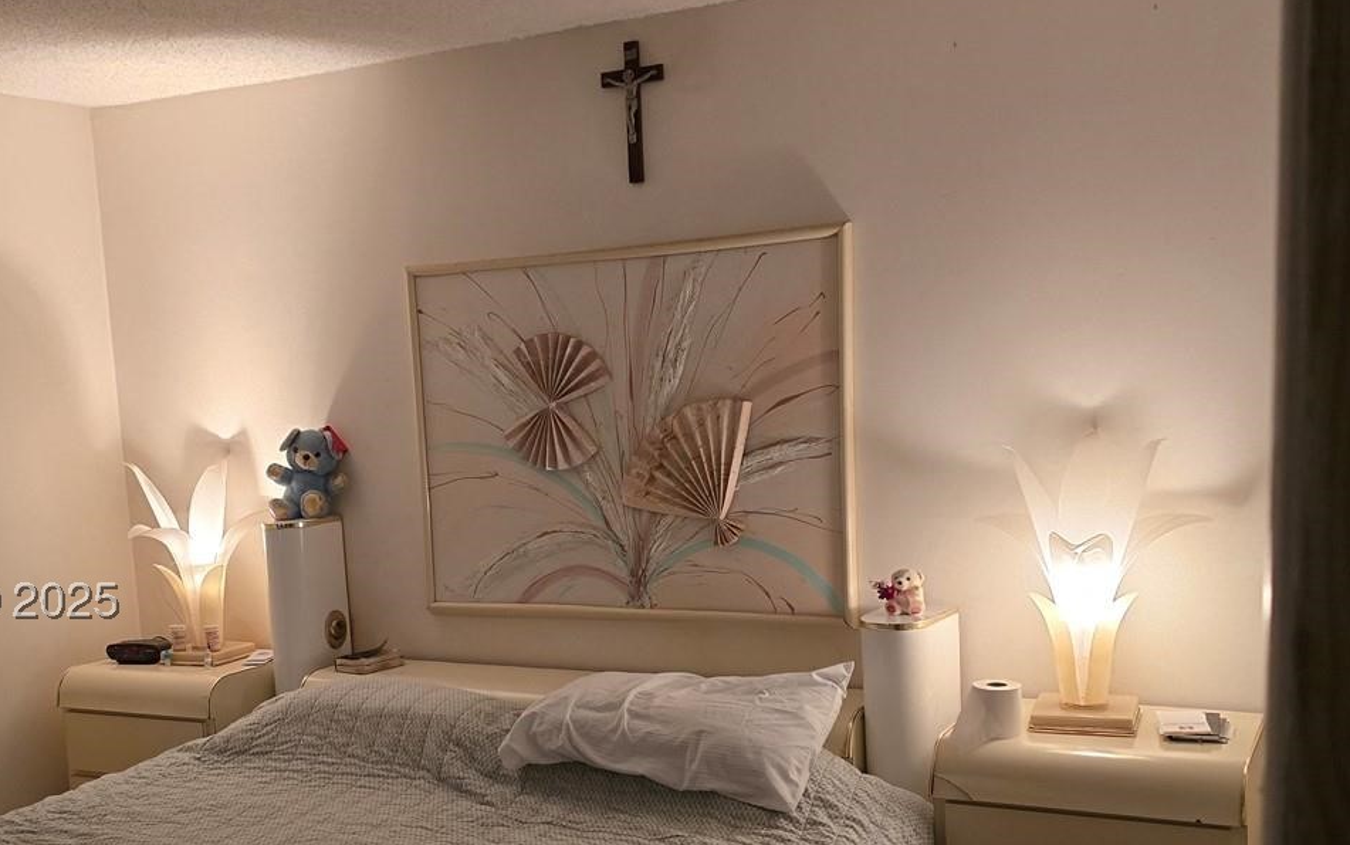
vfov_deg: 30.9
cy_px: 609
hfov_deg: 47.9
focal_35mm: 41
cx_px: 537
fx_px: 1509
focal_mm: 6.3
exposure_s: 1/120
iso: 800
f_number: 1.7
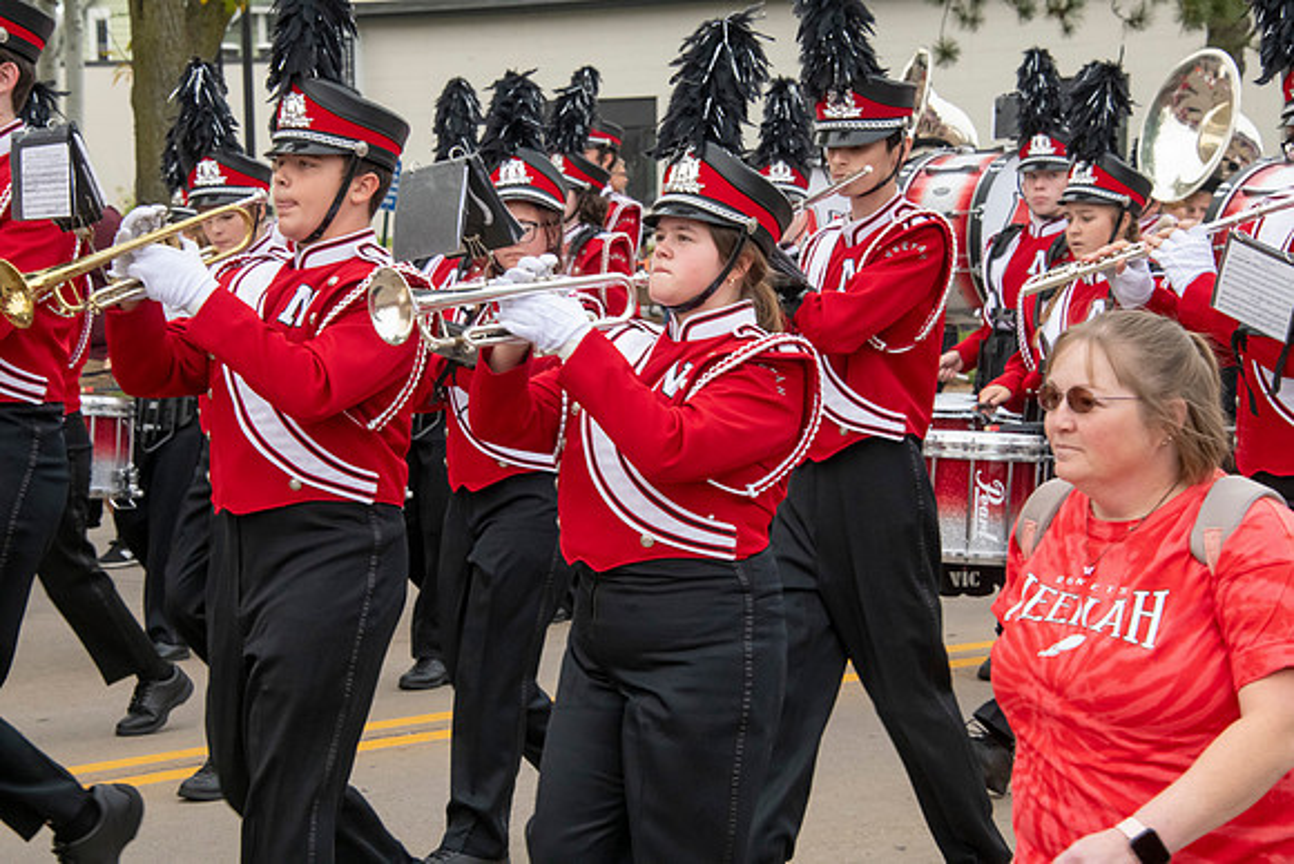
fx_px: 3595
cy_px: 432
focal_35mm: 100
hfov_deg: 20.4
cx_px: 647
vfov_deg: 13.7
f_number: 11
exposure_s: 1/250
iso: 3200
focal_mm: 100
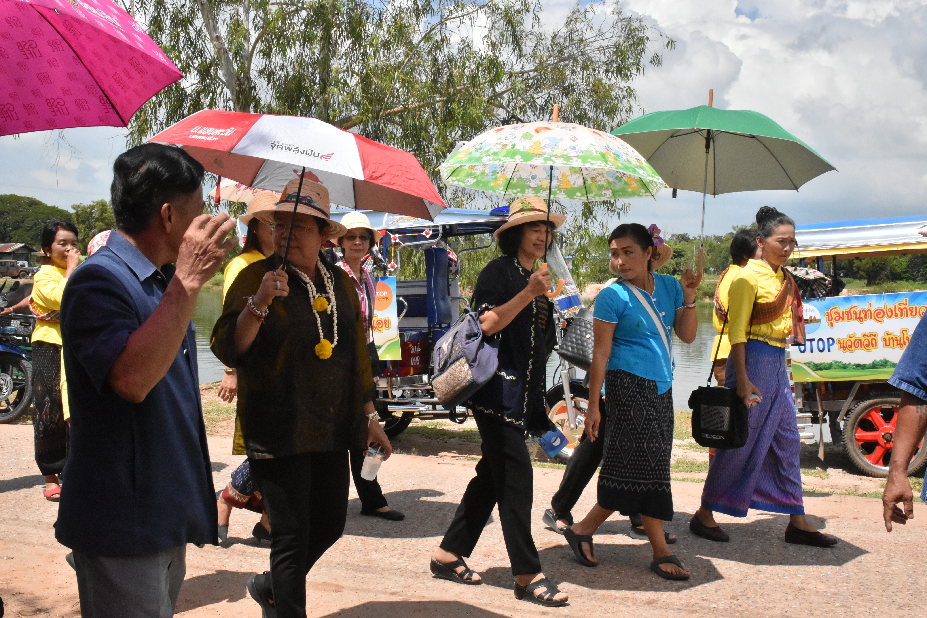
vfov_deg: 29.9
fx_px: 1159
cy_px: 309
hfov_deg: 43.6
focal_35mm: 45
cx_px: 464
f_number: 20
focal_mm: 30
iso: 2500
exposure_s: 1/1600
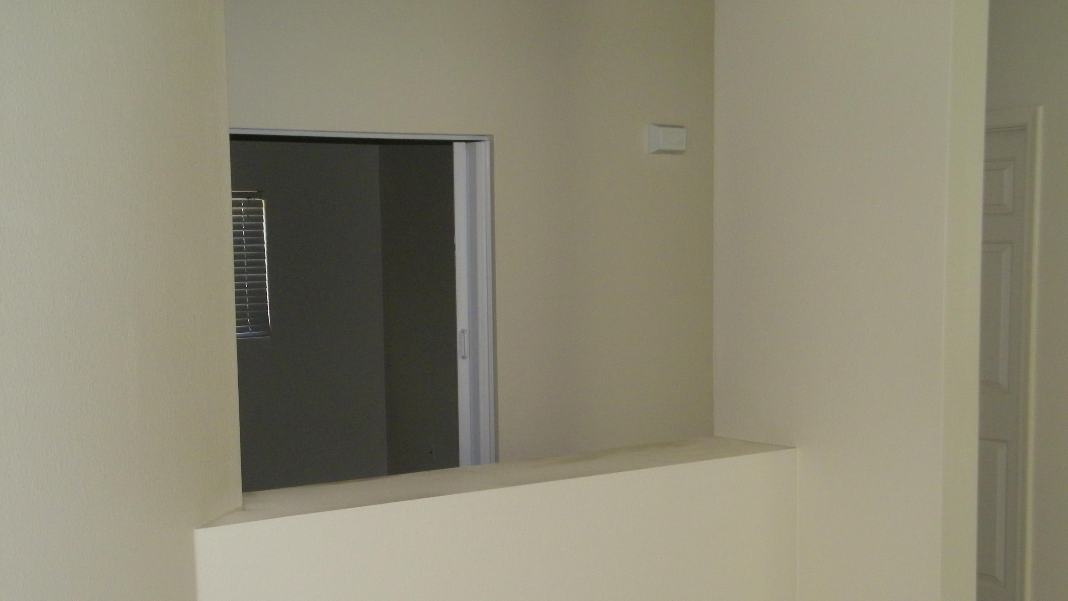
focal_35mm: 52
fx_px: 1473
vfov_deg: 23.0
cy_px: 398
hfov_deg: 39.9
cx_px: 533
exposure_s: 1/125
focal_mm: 8.3
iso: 200
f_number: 3.9
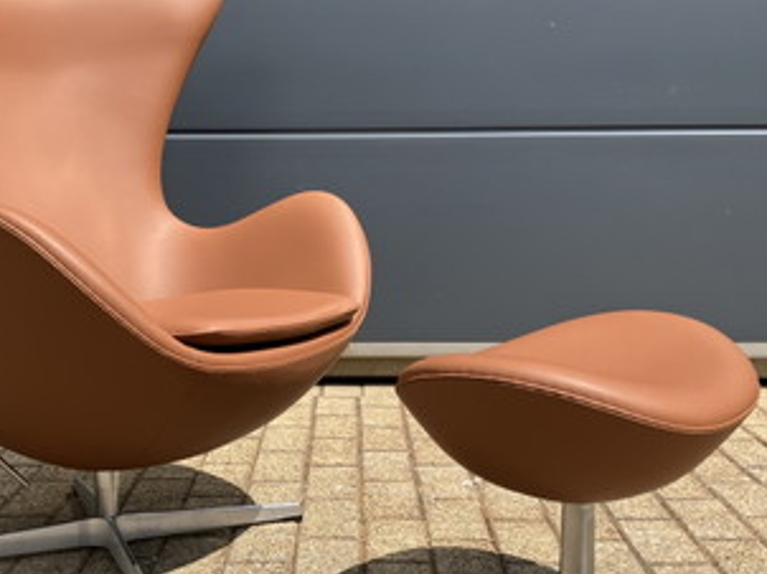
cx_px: 307
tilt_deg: -5.1
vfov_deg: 28.0
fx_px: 1151
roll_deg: +0.2
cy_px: 307
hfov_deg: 36.7
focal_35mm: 52
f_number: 1.8
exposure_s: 1/1621
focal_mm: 3.99
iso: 32
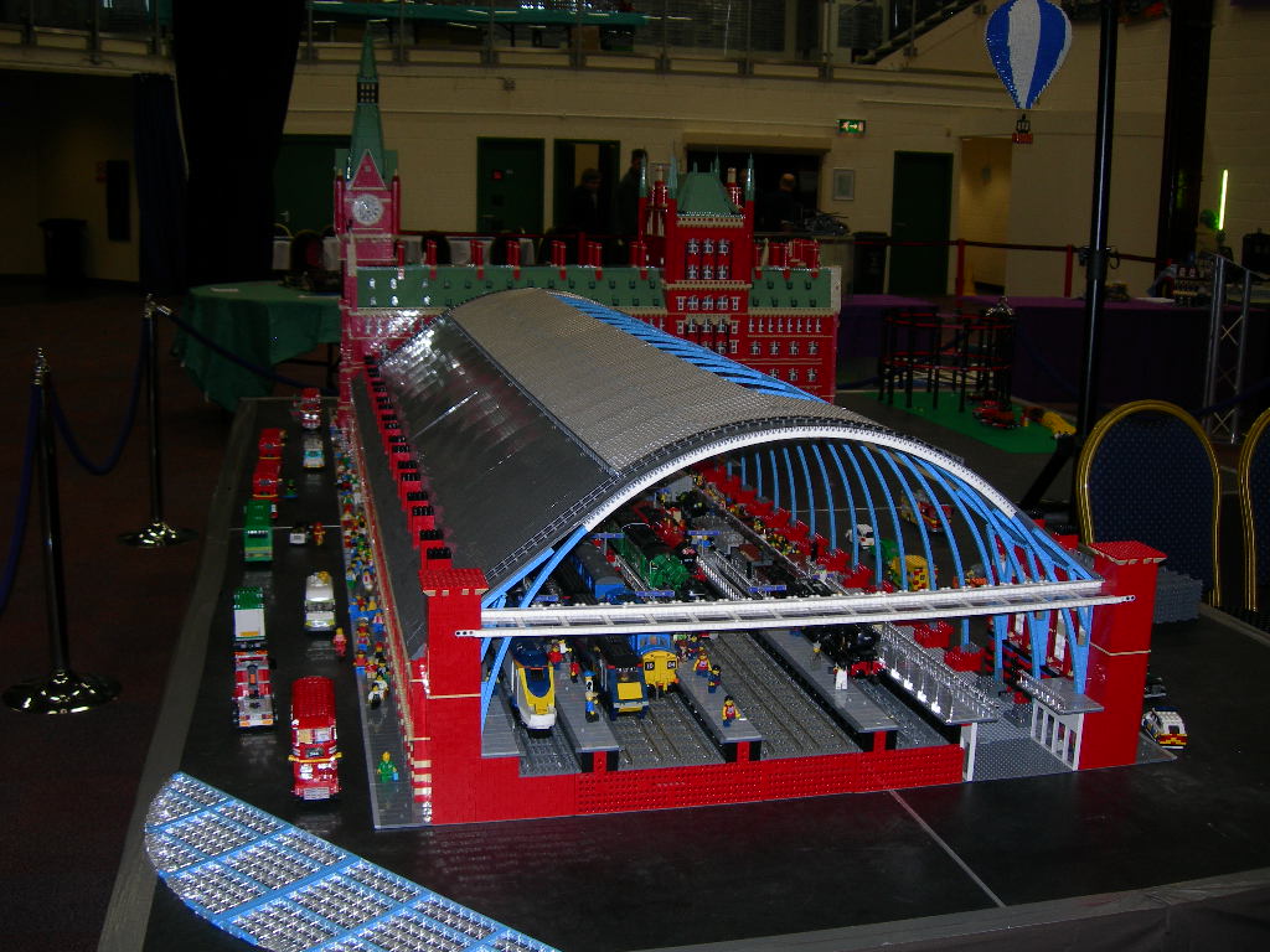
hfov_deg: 49.0
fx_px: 1394
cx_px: 635
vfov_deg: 37.7
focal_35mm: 38
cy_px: 476
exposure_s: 1/60.1
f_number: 2.8
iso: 67
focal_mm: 7.8
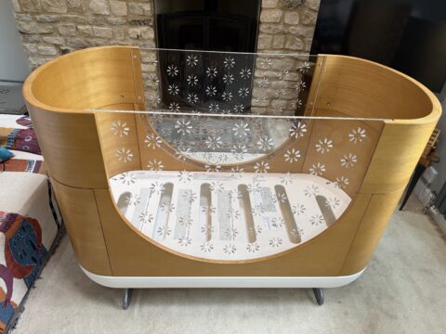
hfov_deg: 71.6
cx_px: 223
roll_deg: -3.2
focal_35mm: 24
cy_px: 167
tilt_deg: -33.6
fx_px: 309
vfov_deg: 56.8
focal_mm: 6.76
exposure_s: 1/50
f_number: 1.78
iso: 125
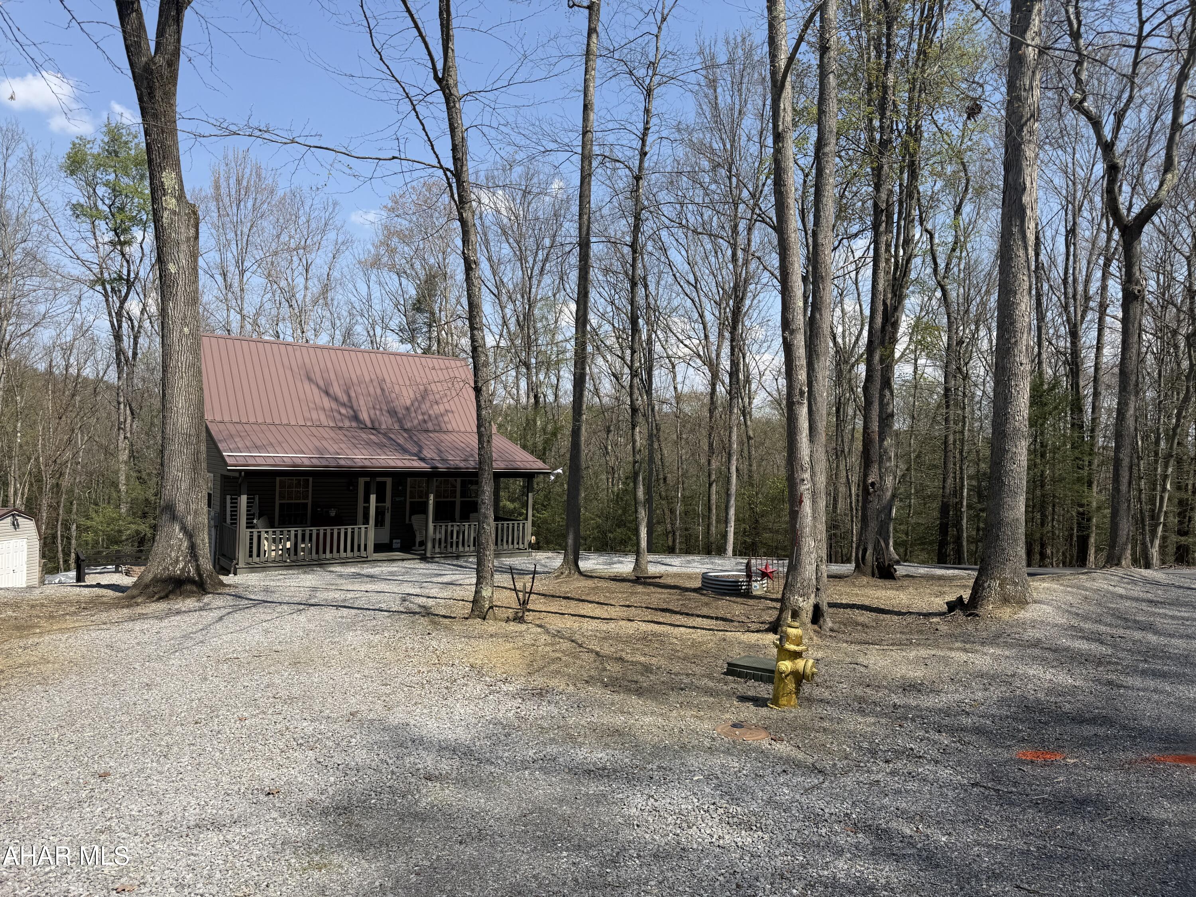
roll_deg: -1.8
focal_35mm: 24
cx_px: 598
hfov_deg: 71.6
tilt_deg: +1.3
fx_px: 829
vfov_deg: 56.8
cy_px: 448
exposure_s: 1/3759
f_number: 1.78
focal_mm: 6.76
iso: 80
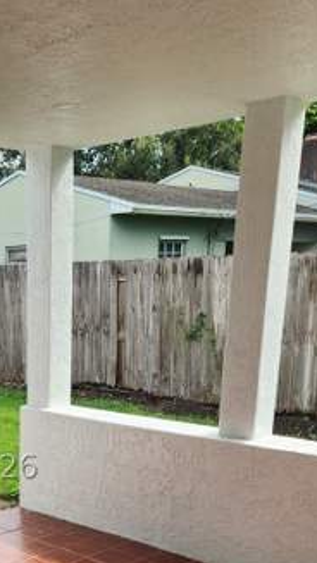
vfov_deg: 40.0
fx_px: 732
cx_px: -3
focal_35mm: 49
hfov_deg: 23.4
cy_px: 467
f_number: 1.8
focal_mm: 6.4
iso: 12
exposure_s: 1/239
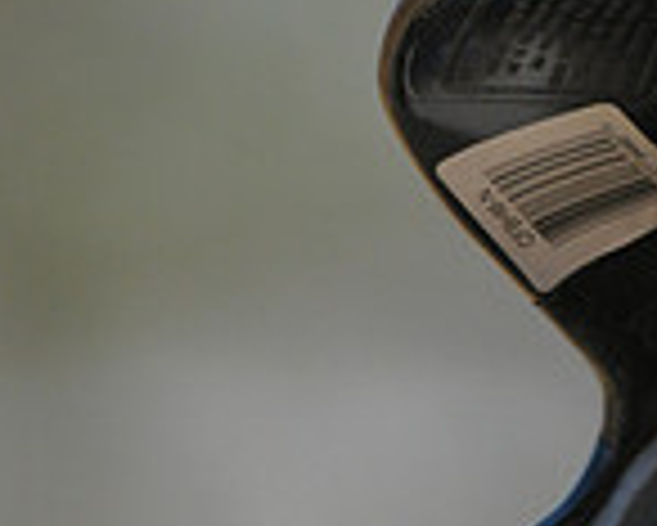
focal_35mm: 1118
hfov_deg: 1.7
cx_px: 736
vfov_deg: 1.4
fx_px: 21754
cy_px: 931
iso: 640
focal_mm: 200
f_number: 4
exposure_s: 1/5000
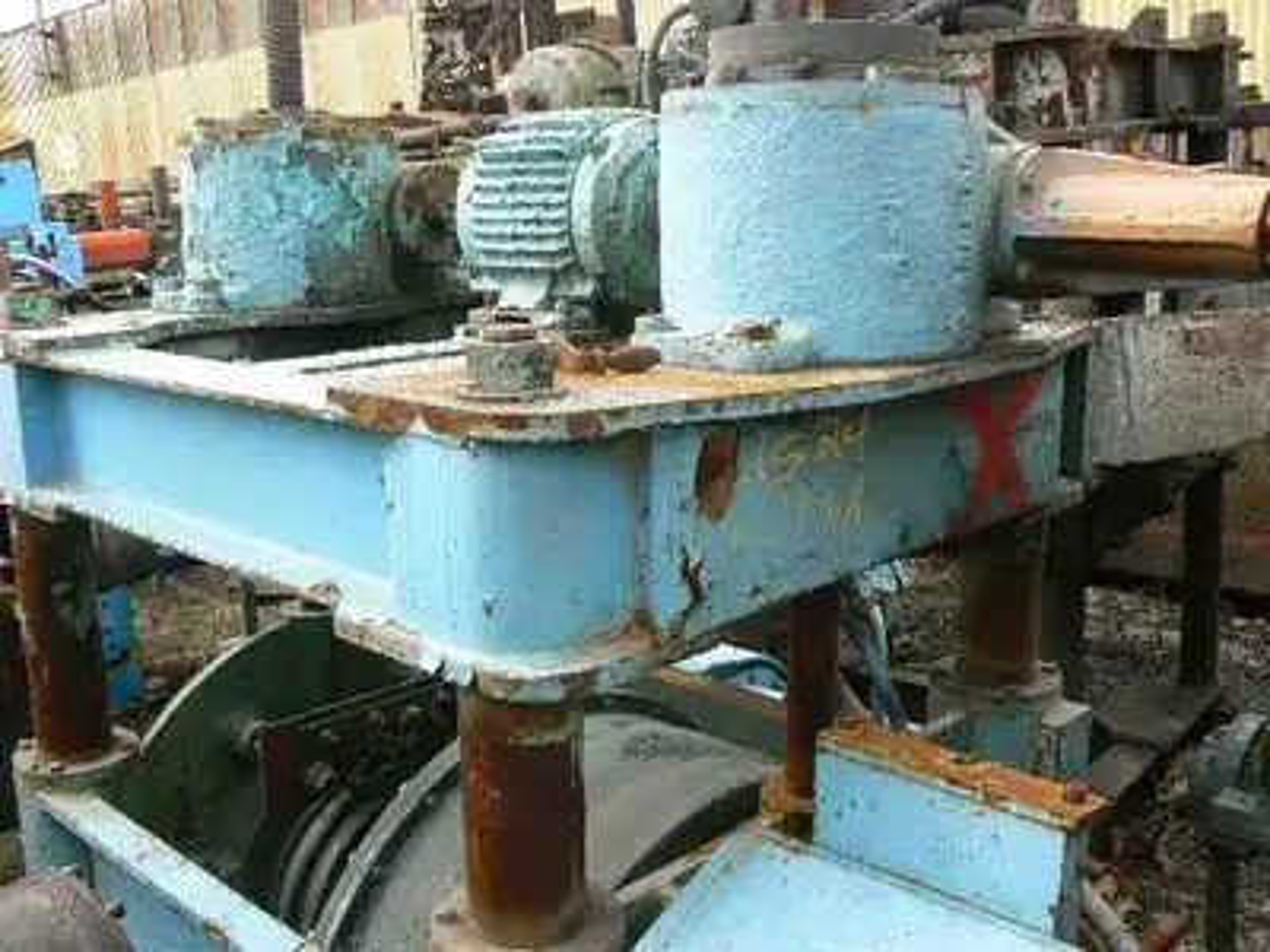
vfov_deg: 39.7
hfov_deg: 51.4
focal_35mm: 36
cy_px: 476
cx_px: 635
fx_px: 1321
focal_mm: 6
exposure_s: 1/200
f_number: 5.6
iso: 80
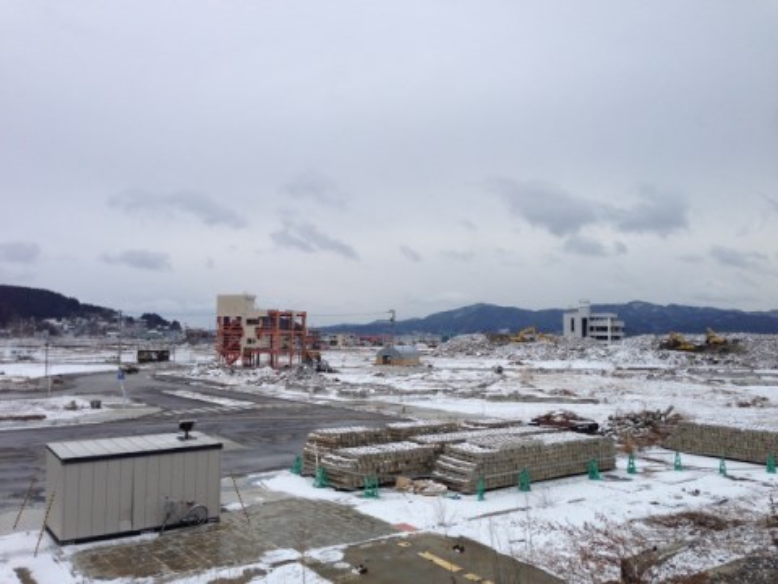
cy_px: 292
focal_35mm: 33
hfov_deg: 55.4
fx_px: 742
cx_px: 389
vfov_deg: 42.9
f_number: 2.4
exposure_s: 1/396
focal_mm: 4.13
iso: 50
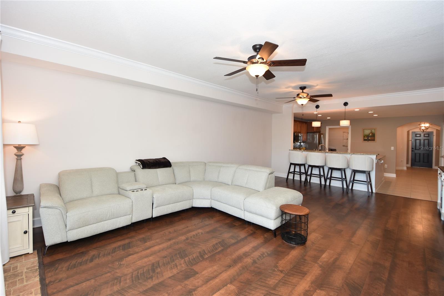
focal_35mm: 15
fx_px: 185
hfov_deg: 100.4
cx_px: 222
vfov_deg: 77.3
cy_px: 148
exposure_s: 1/60
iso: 320
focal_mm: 10
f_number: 4
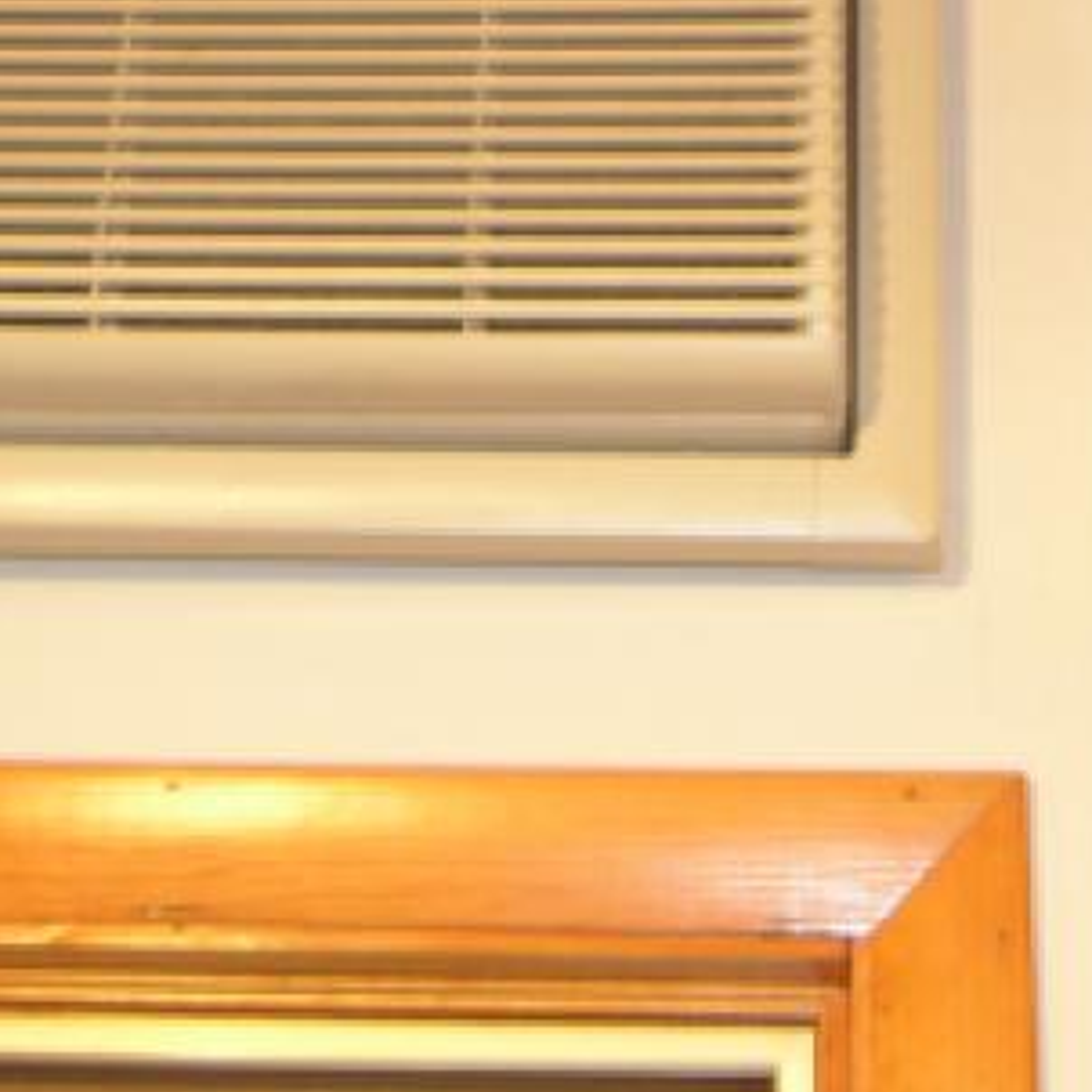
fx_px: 3426
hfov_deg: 18.1
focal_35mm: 96
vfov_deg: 17.4
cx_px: 622
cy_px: -179
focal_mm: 8.1
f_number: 2.9
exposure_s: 1/4.2
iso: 200
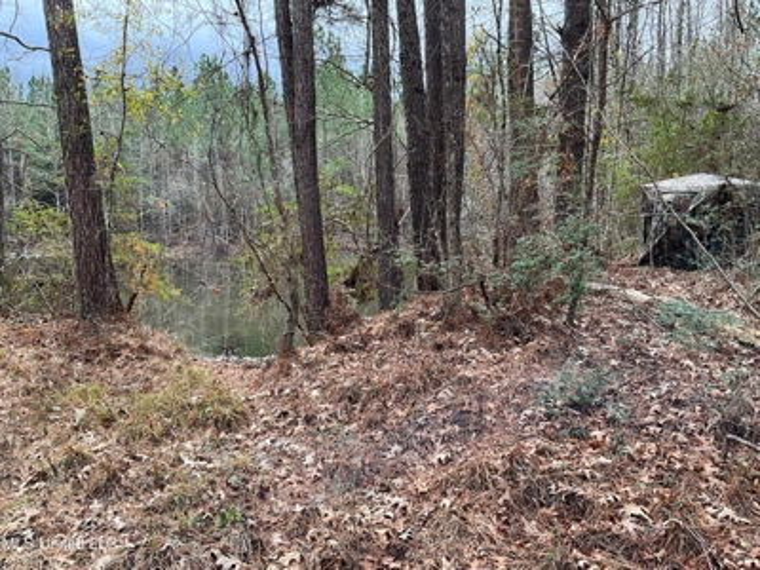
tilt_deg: -5.9
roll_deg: +0.6
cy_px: 285
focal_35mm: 29
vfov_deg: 48.2
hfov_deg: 61.7
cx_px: 380
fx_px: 637
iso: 25
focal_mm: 3
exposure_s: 1/277
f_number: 1.8
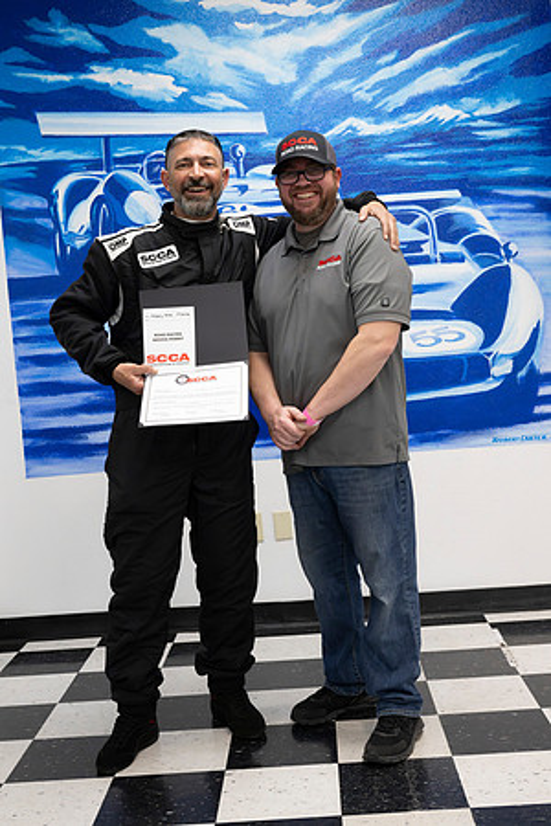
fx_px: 1010
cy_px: 413
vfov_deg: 44.5
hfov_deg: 30.5
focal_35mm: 44
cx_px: 276
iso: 9000
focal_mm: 44
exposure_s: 1/250
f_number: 7.1
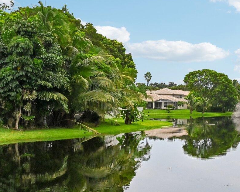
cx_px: 211
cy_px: 111
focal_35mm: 73
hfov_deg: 25.3
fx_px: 519
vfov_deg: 21.0
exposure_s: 1/1600
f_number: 8
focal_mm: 30
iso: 4000
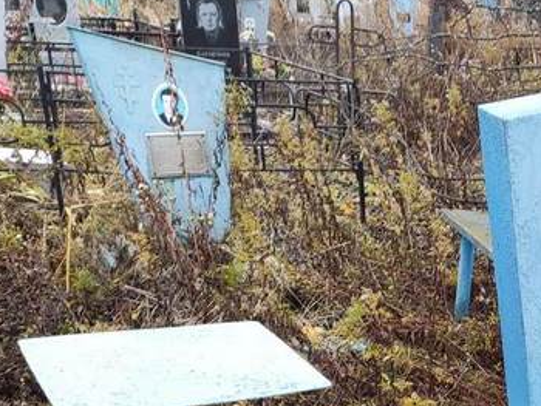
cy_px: 533
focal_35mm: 76
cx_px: 708
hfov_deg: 22.8
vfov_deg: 18.1
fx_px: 1189
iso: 136
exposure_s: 1/100
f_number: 1.75
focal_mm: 4.77
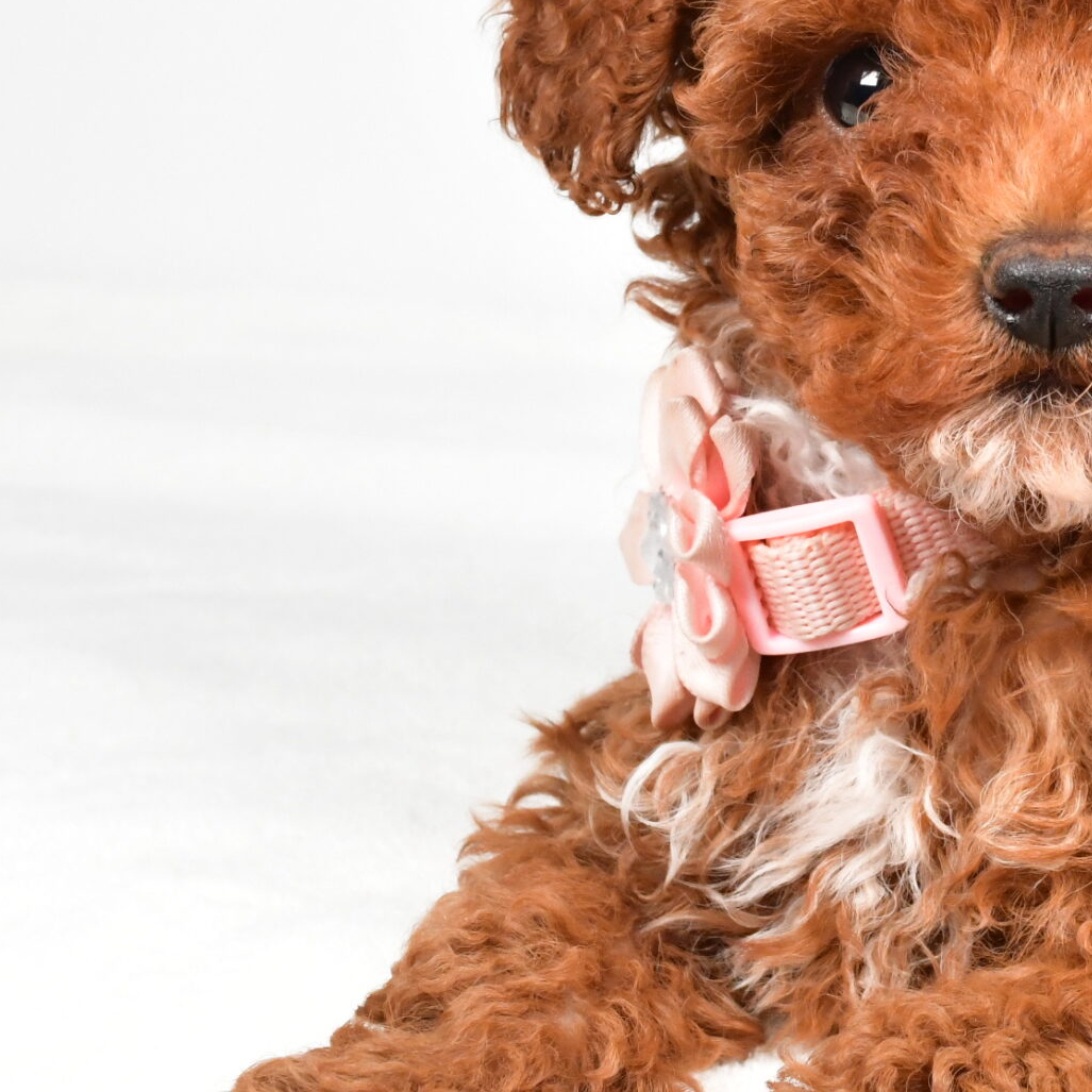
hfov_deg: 18.9
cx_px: 1124
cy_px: 511
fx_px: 3176
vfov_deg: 19.5
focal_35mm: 89
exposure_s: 1/500
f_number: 11
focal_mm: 28
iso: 4000
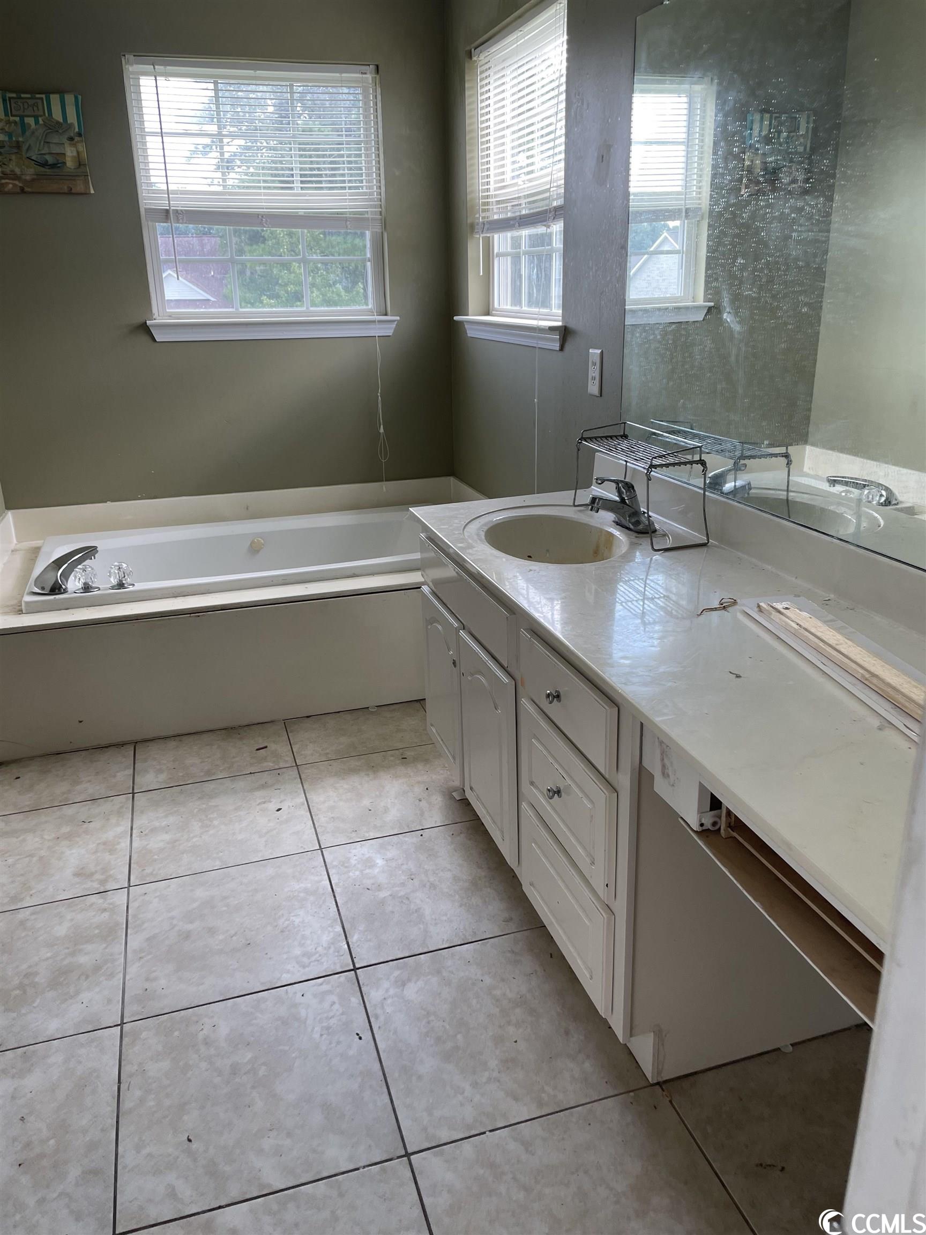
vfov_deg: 67.3
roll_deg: +1.4
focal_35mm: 26
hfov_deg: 53.1
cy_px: 618
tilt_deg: -18.0
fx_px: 927
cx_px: 463
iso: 64
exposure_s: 1/121
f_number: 1.6
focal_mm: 4.2
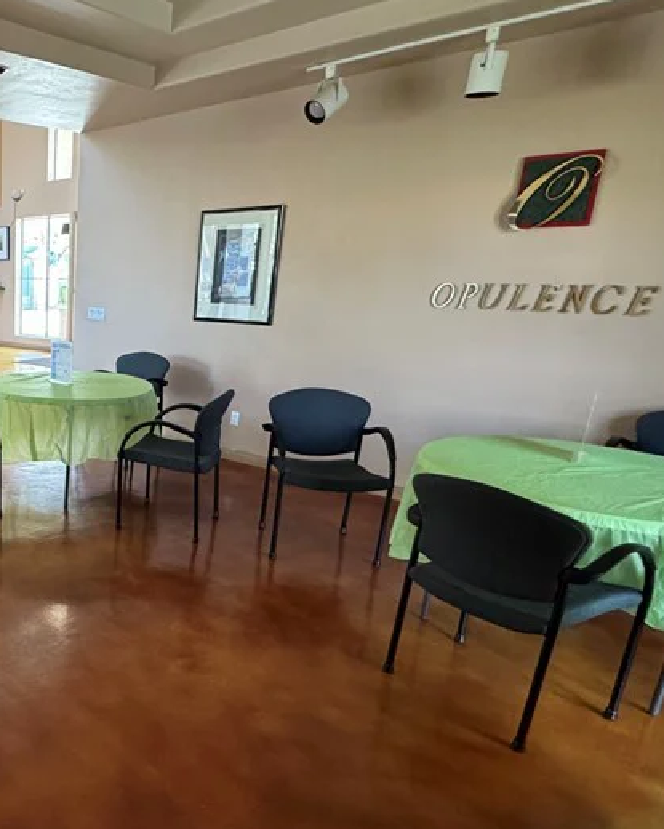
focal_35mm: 27
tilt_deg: -17.6
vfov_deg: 63.9
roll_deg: -0.1
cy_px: 455
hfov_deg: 44.9
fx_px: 663
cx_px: -3
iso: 320
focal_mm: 2.22
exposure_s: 1/77
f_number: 2.2
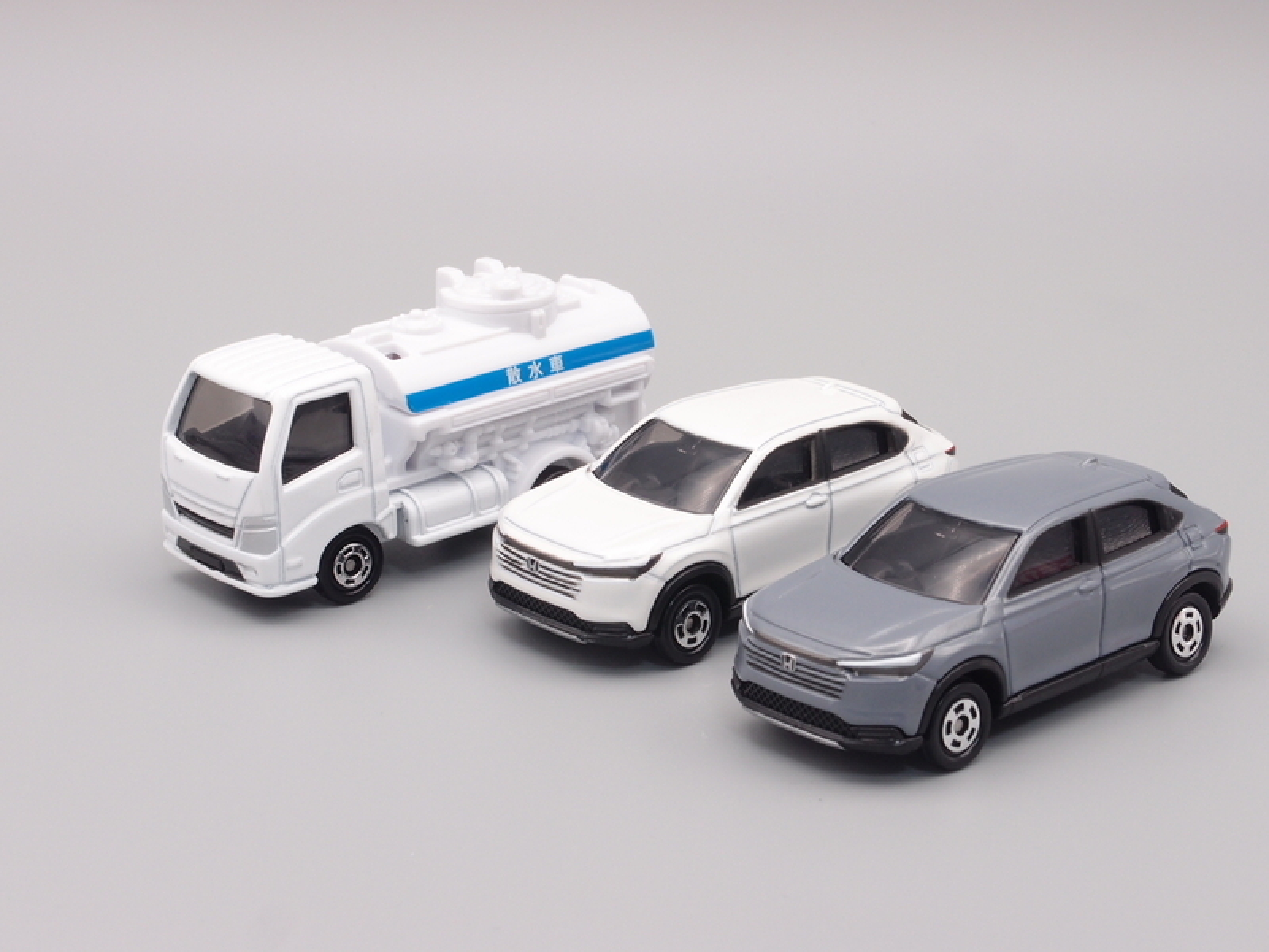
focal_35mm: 71
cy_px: 476
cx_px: 634
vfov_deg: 20.7
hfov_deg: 27.4
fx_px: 2603
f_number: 8
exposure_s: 1/8
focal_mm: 15.27
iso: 100
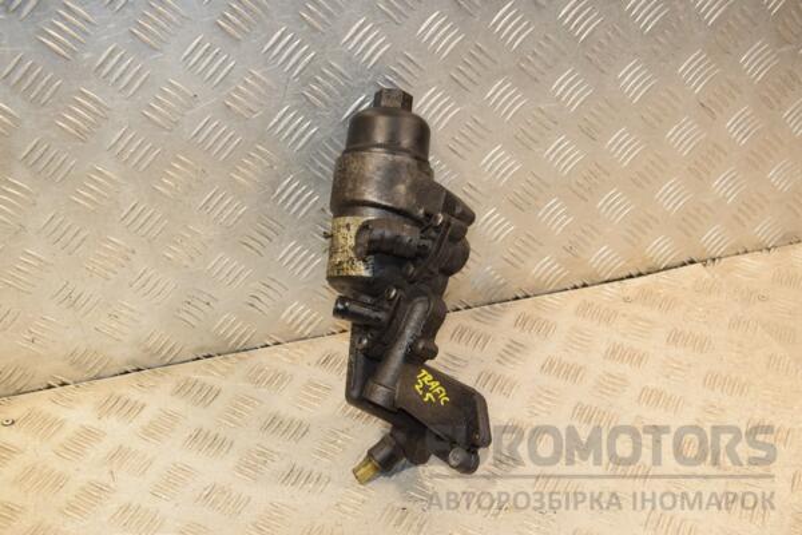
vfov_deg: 28.1
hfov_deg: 41.1
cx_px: 401
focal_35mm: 48
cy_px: 268
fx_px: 1069
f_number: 6.3
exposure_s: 1/200
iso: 800
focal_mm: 32
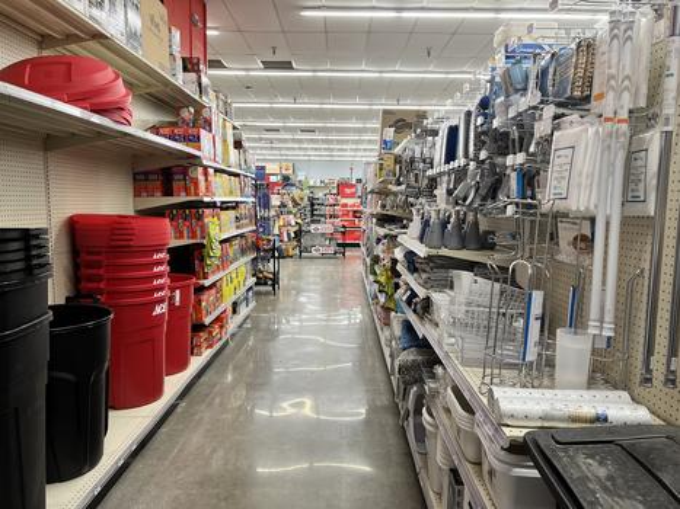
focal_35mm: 26
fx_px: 511
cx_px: 340
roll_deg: -0.2
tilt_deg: -6.9
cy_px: 254
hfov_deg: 67.3
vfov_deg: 53.0
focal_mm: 5.7
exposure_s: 1/120
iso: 125
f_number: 1.5
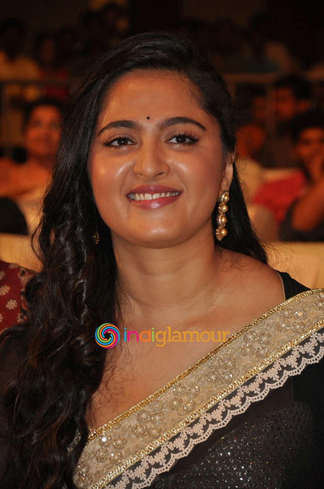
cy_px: 244
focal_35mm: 158
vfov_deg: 13.1
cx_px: 162
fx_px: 2133
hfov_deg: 8.7
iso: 800
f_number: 5.6
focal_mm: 105
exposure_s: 1/60
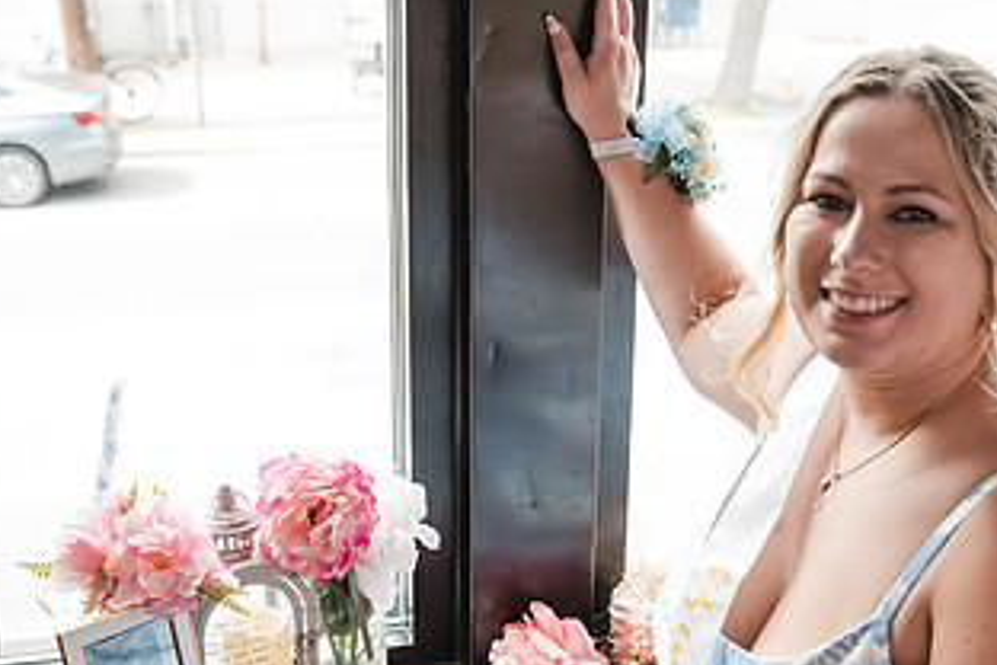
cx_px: 620
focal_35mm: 65
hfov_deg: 30.8
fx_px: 1800
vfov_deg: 20.8
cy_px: 500
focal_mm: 35
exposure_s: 1/250
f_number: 4
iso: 800
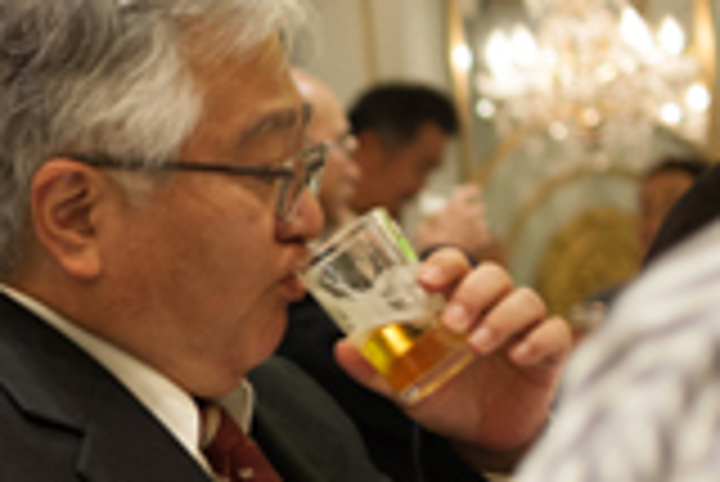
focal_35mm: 140
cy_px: 450
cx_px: -126
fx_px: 2802
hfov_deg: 14.2
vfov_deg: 9.8
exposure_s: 1/100
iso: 800
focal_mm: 35
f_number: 2.8
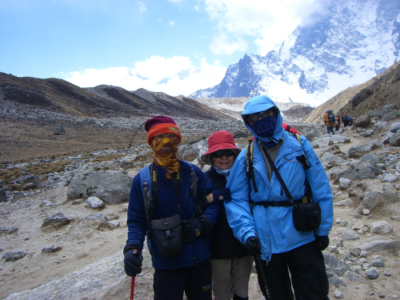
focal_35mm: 38
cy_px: 150
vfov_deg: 37.7
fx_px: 439
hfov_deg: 49.0
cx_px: 200
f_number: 4.3
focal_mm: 6.2
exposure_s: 1/500
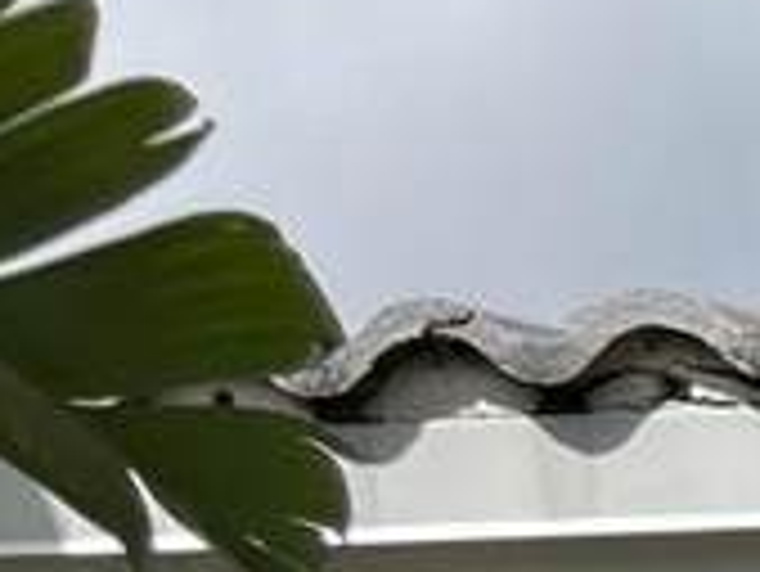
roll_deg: +1.5
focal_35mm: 197
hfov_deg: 8.5
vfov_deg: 6.8
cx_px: 2213
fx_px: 4328
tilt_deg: +0.7
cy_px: 1730
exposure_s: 1/4854
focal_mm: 5.1
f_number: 1.6
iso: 50
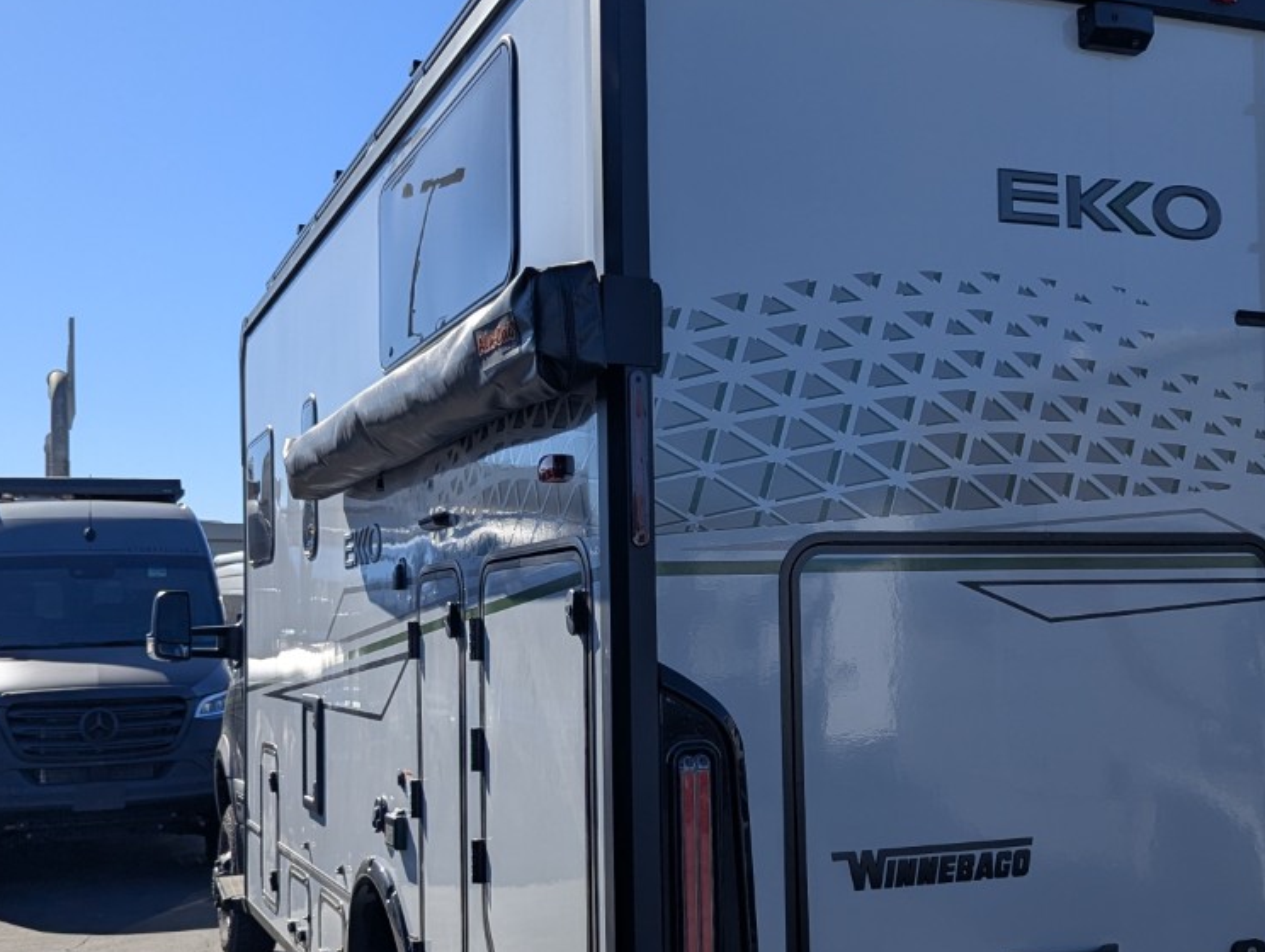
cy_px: 546
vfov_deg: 32.2
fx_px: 1647
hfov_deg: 41.9
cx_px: 740
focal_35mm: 45
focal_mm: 6.81
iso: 45
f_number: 1.85
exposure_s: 1/2358
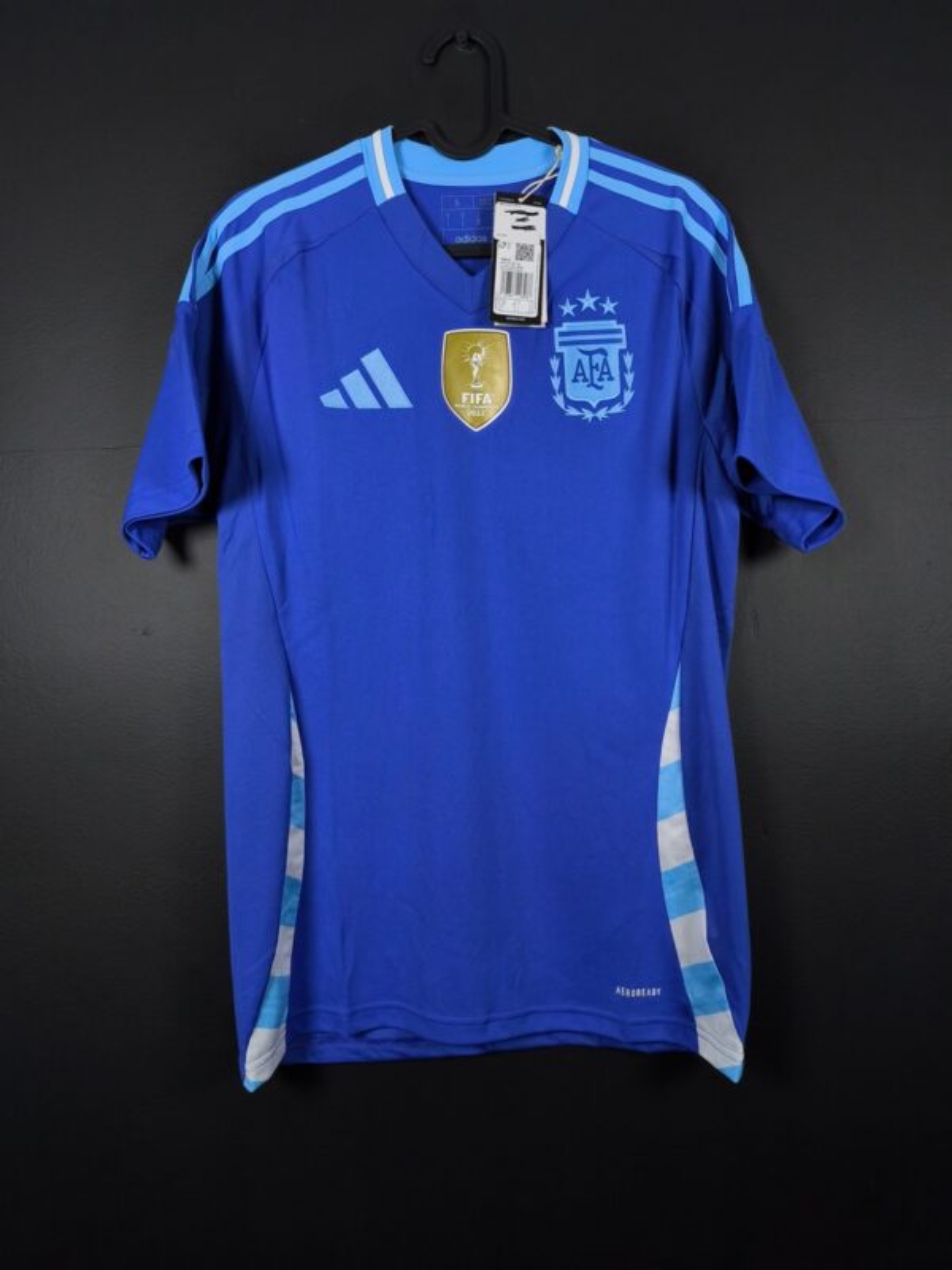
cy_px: 635
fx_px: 843
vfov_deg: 73.9
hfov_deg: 58.9
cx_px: 476
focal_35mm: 23
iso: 400
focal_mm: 6.57
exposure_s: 1/160
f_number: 1.6
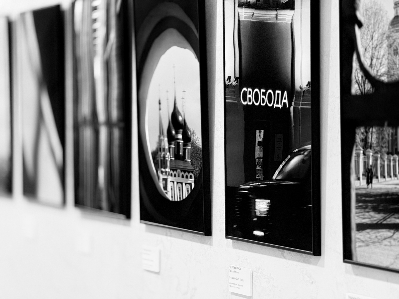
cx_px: 200
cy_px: 150
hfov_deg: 16.4
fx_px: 1383
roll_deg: -1.0
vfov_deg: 12.3
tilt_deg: -0.1
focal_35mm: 120
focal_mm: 15.66
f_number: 2.8
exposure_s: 1/50
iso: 400
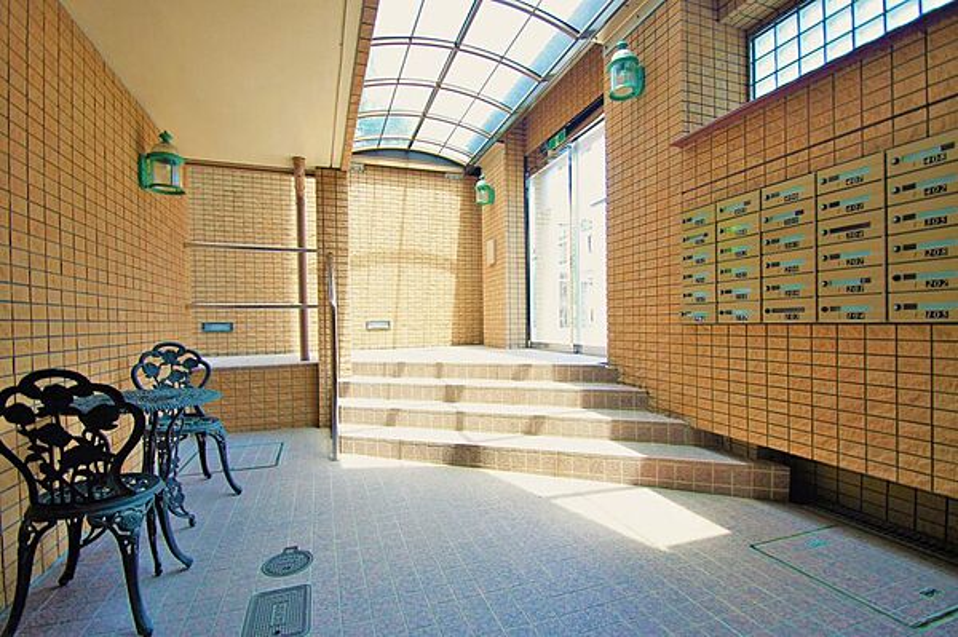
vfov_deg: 77.2
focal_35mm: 15
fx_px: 399
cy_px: 318
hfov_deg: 100.4
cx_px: 479
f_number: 4
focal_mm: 10
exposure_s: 1/40
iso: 100
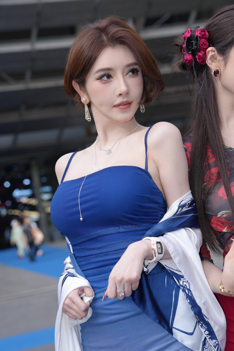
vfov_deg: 19.5
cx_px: 117
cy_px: 176
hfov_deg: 13.0
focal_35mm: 105
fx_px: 1024
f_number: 7.1
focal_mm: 105
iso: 125
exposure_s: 1/160
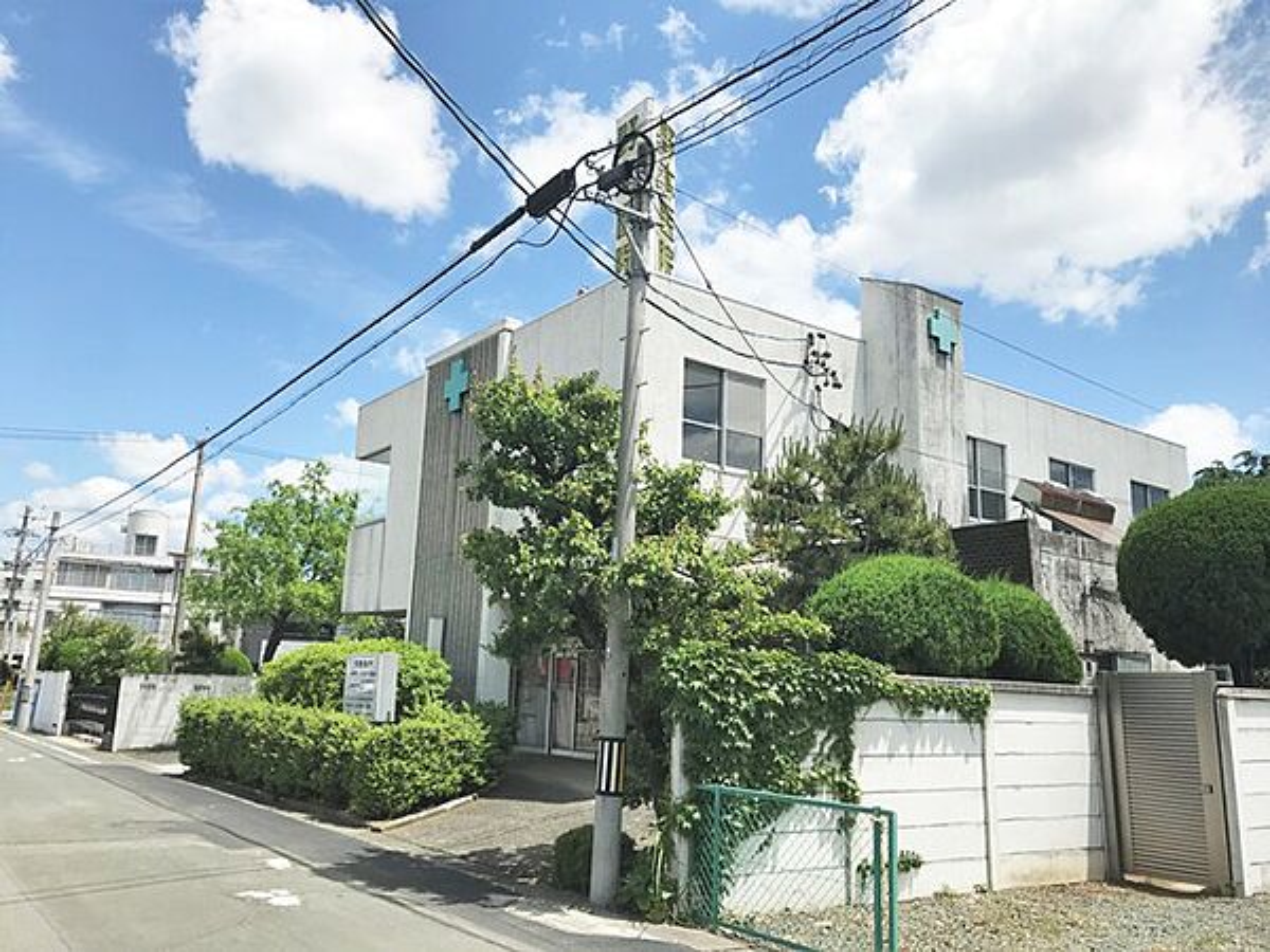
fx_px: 1027
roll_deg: -2.3
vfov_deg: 49.7
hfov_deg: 63.4
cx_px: 635
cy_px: 476
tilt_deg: +13.5
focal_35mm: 28
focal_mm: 3.99
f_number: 1.8
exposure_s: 1/3195
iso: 20
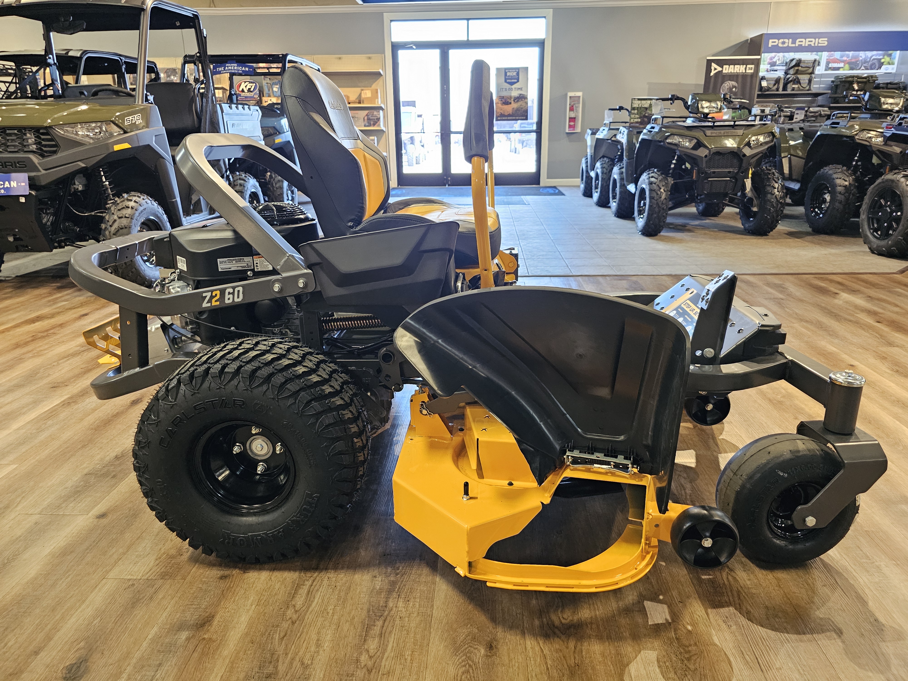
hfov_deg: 73.9
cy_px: 340
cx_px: 454
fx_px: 603
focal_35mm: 23
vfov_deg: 58.9
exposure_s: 1/120
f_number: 1.7
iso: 1000
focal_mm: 6.3
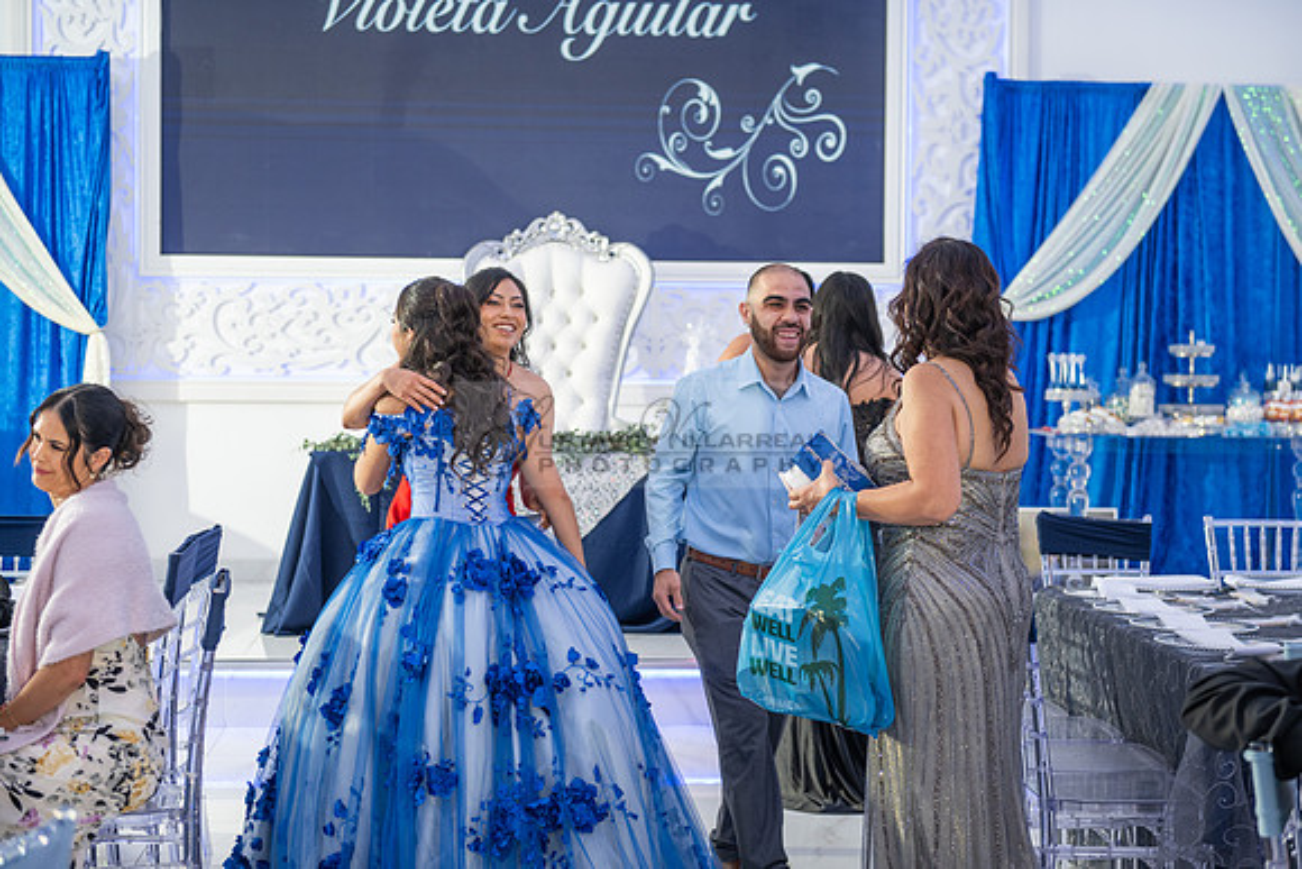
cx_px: 651
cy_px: 434
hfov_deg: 28.8
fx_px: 2532
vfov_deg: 19.5
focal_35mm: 70
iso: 640
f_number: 3.5
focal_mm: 70
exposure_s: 1/200
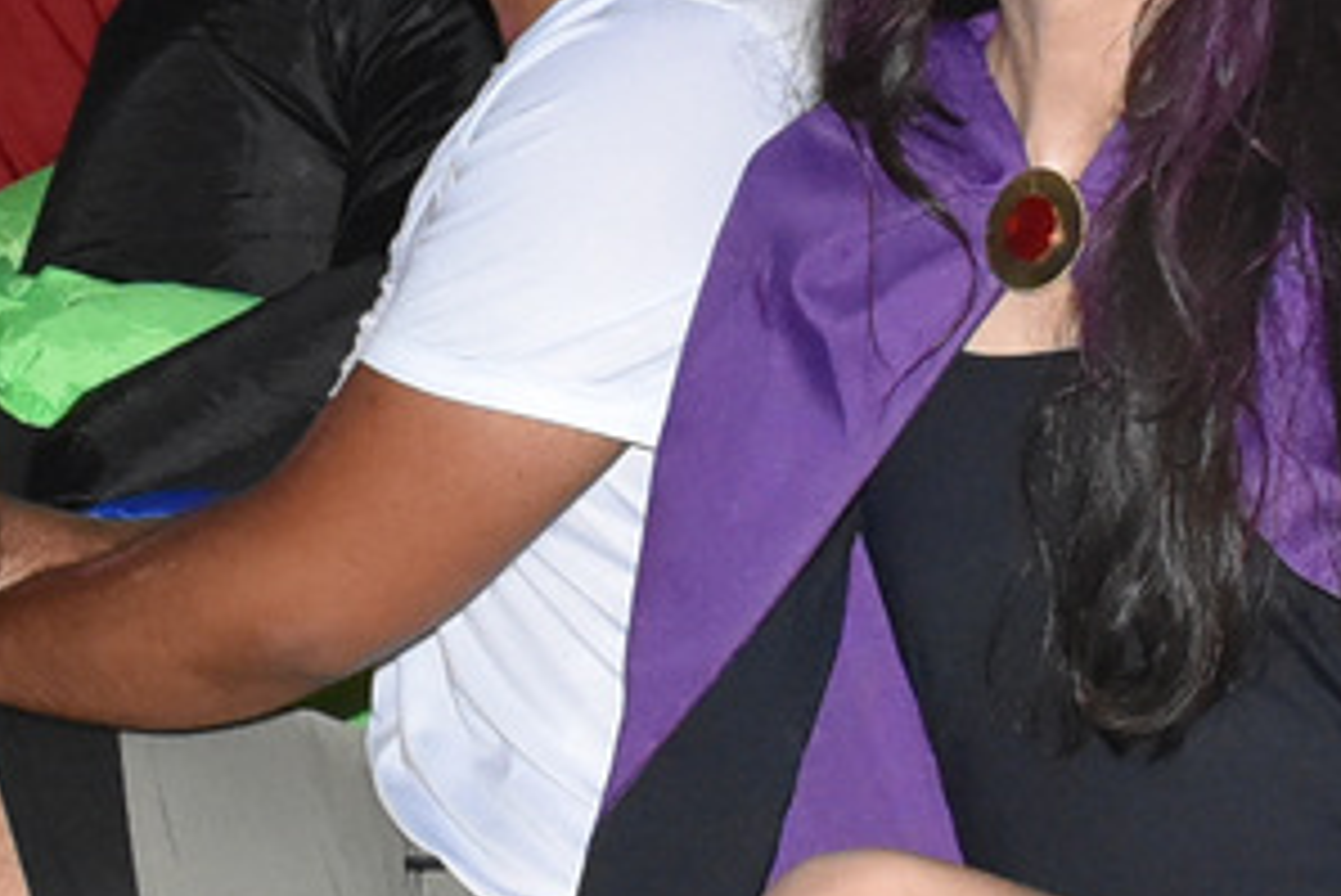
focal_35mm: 161
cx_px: 810
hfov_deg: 12.7
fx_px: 6000
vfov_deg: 8.5
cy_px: 162
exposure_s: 1/60
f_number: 7.1
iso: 3200
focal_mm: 20
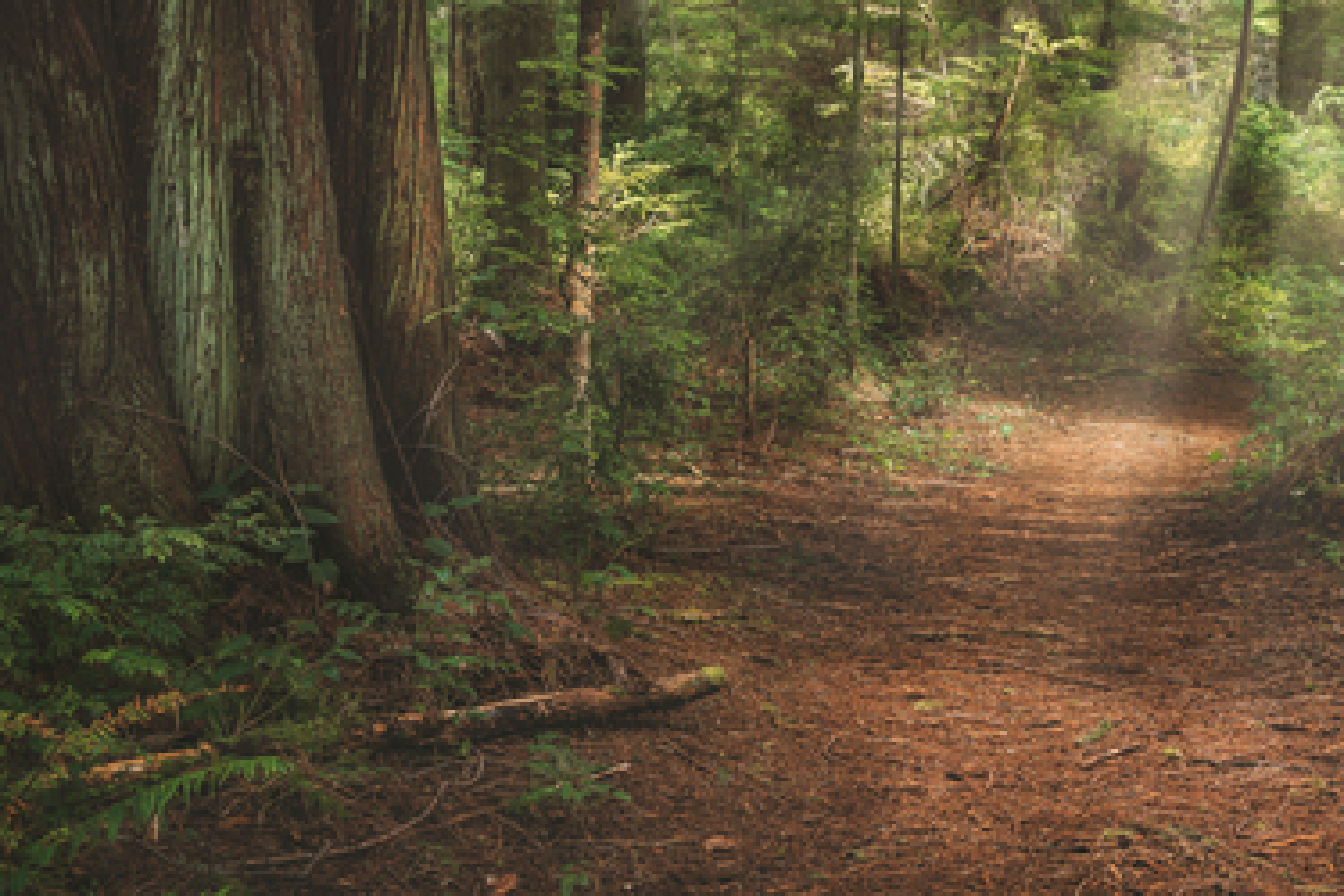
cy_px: 333
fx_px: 2986
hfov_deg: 25.1
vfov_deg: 17.0
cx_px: 996
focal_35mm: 80
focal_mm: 50
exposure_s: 1.3
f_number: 9
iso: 50
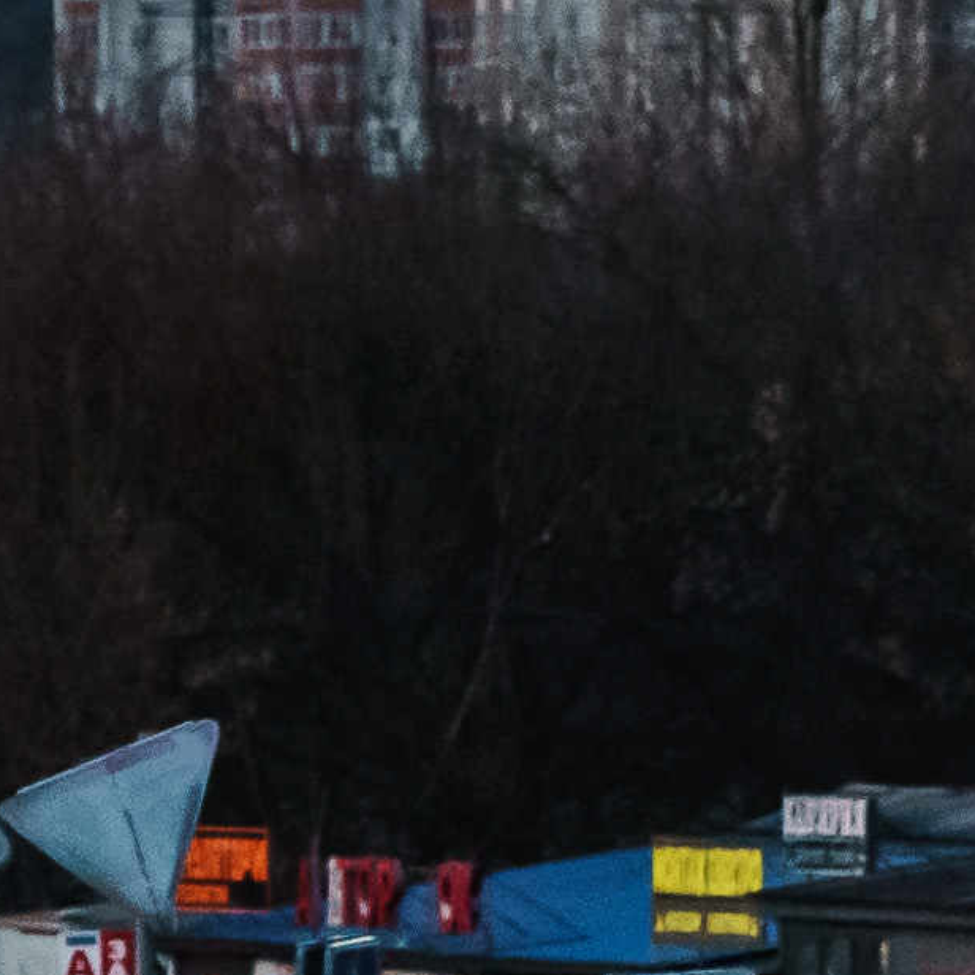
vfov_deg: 2.0
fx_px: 27692
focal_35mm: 869
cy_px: 644
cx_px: -882
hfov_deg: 2.0
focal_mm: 105
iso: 1600
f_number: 5
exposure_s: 1/1000
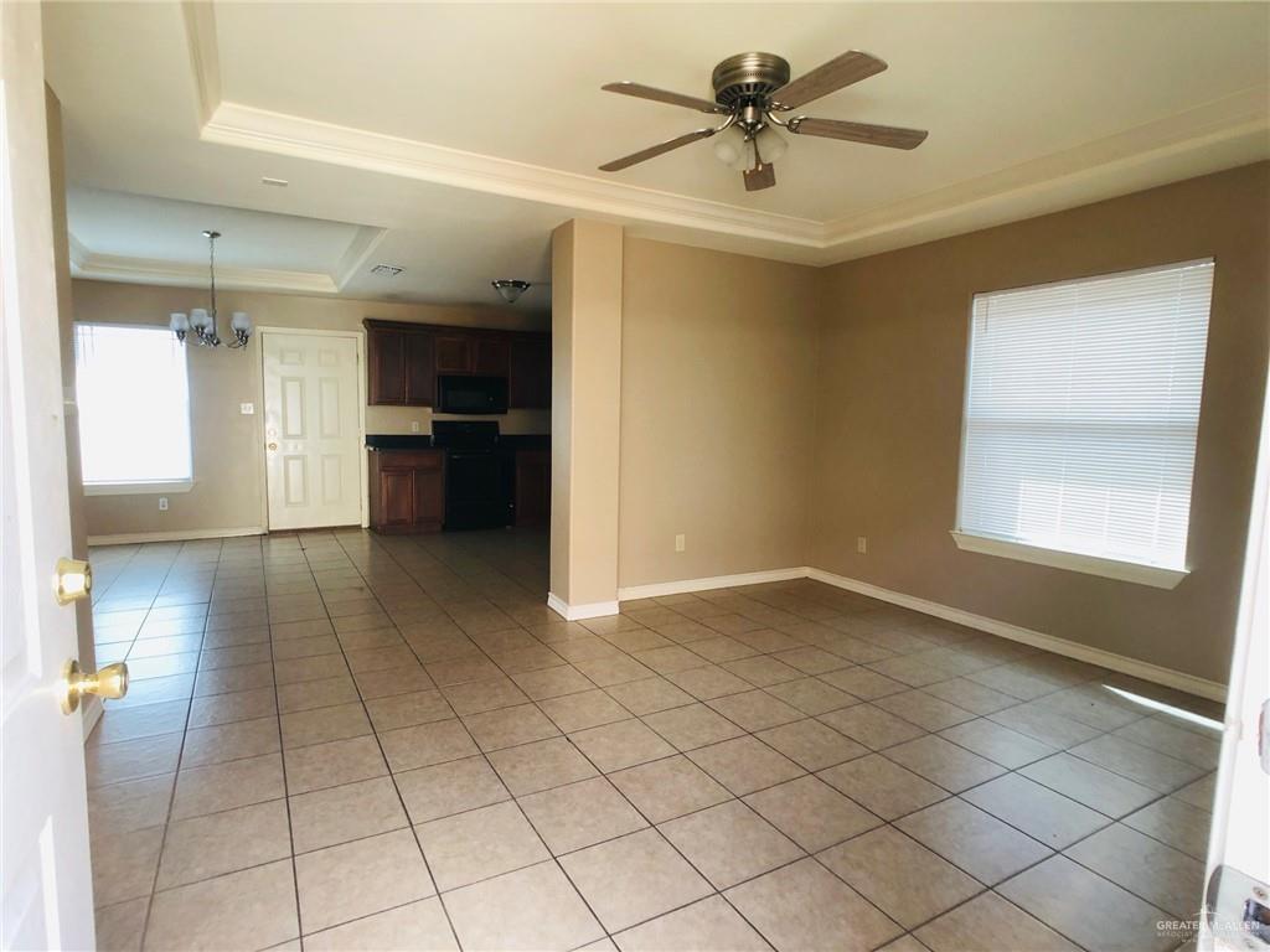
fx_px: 1027
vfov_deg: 49.7
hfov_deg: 63.4
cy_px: 476
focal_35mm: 28
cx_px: 635
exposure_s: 1/30
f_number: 1.8
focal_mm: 4
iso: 25
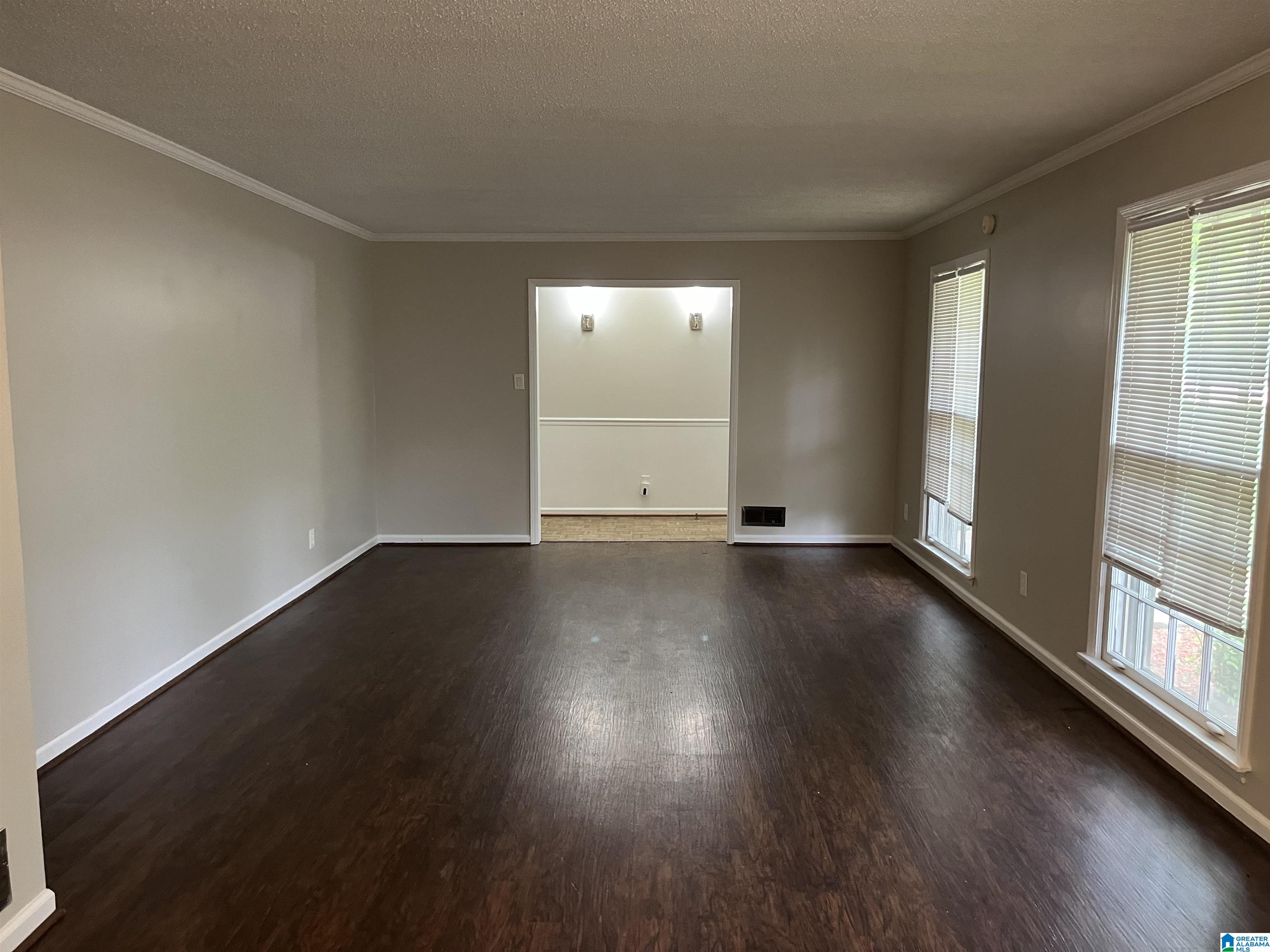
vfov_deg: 53.1
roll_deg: -0.1
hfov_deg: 67.3
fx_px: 954
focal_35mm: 26
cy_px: 476
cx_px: 635
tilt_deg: -6.7
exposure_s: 1/60
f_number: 1.6
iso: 320
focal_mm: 5.1
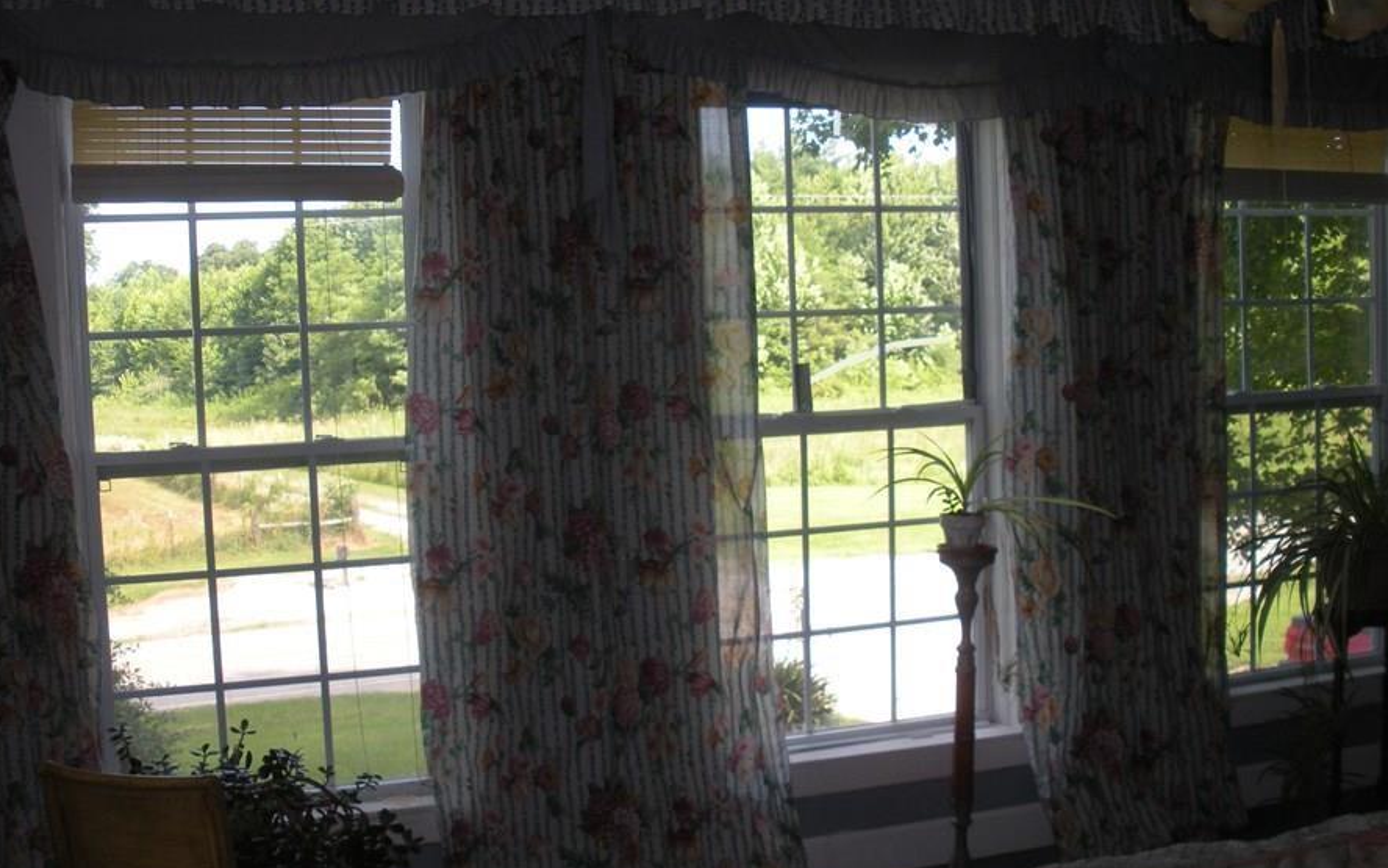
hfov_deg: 45.3
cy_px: 460
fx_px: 1664
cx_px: 714
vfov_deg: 29.2
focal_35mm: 44
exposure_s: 1/95.4
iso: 88
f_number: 3.5
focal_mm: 6.3
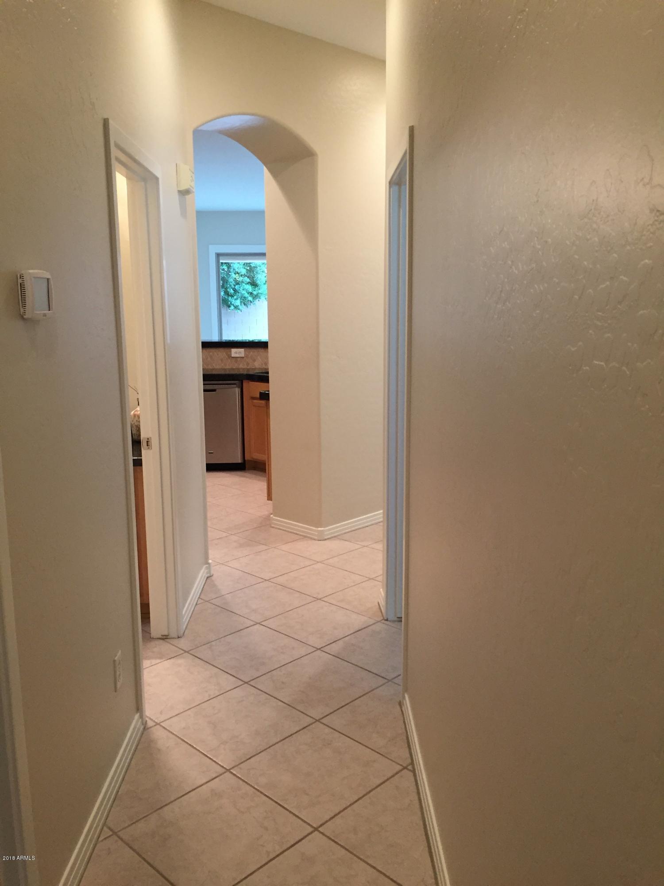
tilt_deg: -9.3
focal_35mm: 29
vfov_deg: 61.7
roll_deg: +0.6
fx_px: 742
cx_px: 332
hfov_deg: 48.2
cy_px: 443
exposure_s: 1/30
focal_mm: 4.15
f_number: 2.2
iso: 125
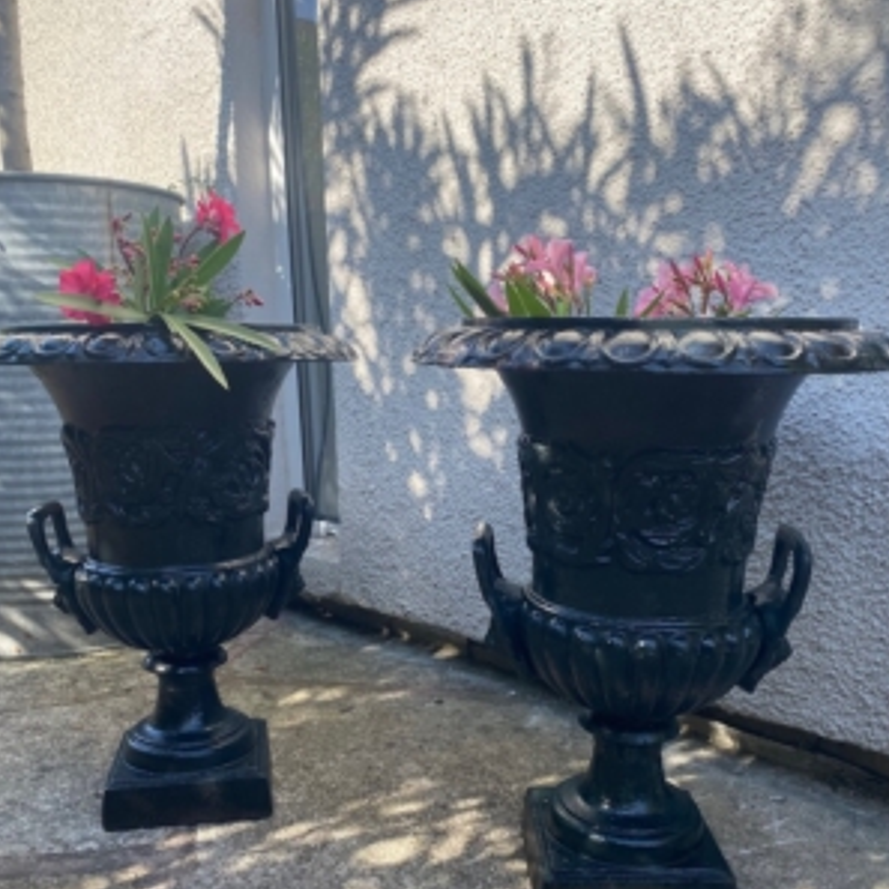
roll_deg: -1.4
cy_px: 545
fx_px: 901
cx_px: 443
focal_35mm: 31
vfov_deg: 52.1
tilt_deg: -10.9
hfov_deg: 52.5
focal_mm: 4.25
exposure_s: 1/715
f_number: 1.8
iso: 32
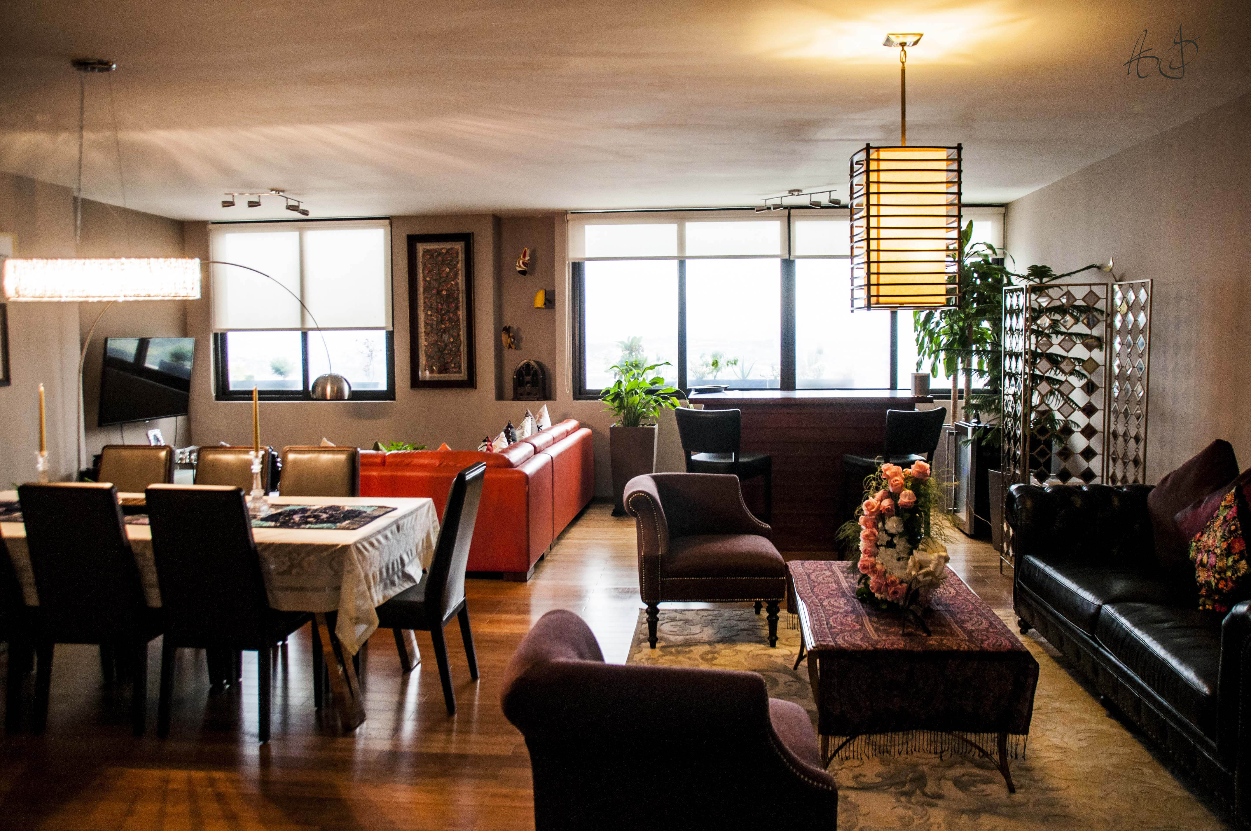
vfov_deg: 47.8
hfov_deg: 67.4
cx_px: 626
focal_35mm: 27
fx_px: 937
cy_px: 416
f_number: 4
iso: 500
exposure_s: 1/60
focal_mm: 18
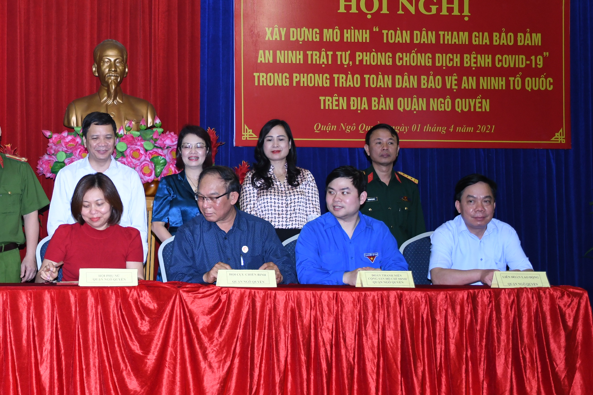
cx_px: 131
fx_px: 1252
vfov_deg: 17.9
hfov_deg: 26.2
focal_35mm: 76
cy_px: 160
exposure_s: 1/200
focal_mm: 32
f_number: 4
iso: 800
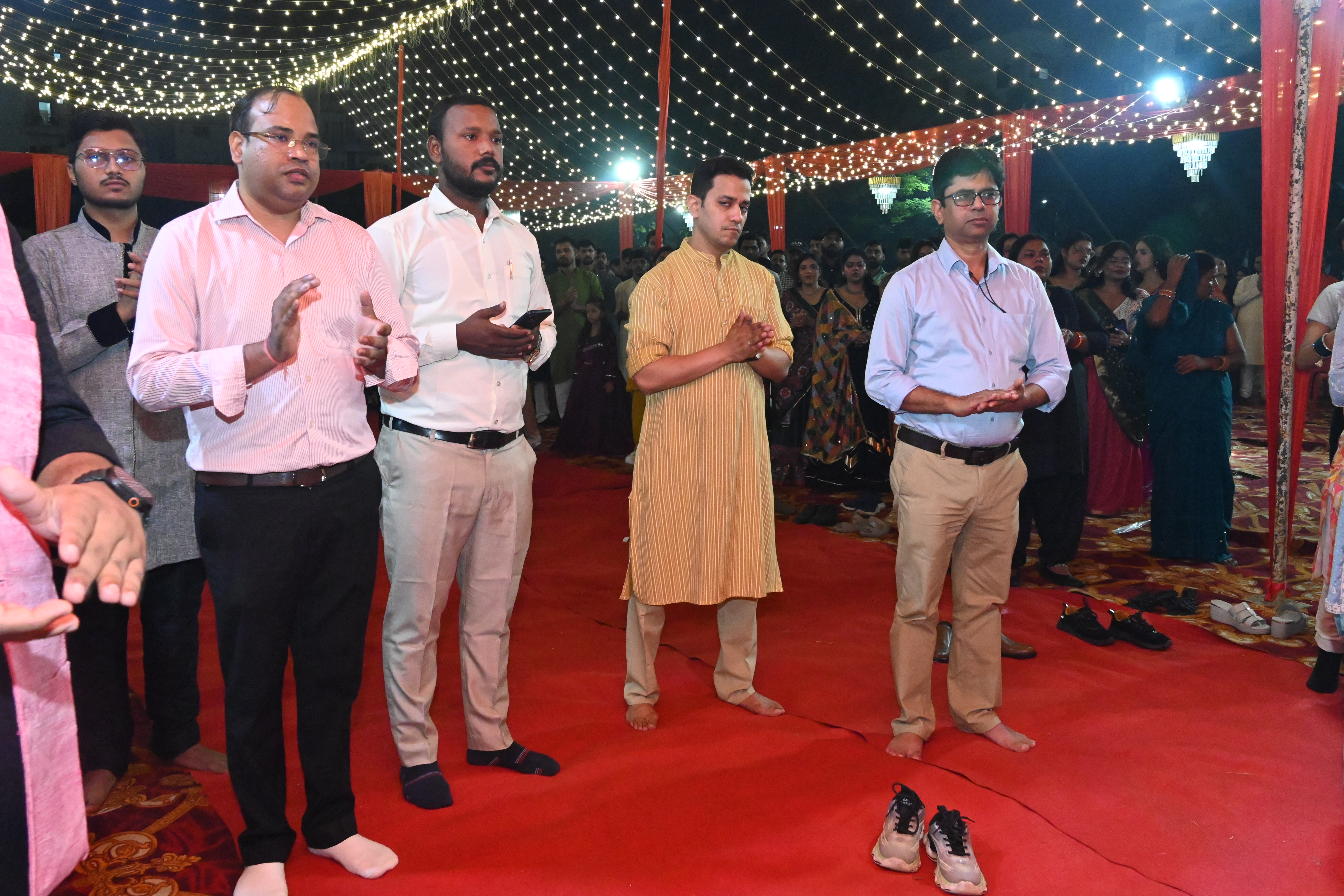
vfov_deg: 42.3
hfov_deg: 60.3
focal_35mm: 31
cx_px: 668
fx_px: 1157
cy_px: 434
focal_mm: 20
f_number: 7.1
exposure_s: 1/125
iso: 6400
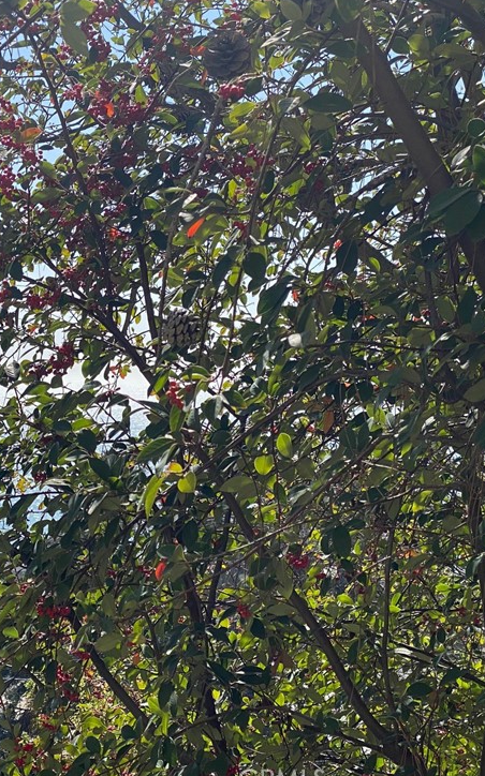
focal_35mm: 78
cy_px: 383
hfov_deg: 16.3
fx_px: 1651
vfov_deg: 26.5
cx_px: -33
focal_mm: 6
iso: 20
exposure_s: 1/1295
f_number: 2
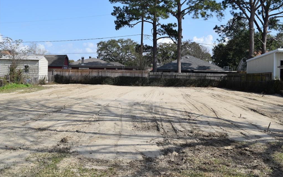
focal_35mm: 39
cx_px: 142
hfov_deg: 50.9
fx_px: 297
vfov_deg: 33.2
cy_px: 85
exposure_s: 1/400
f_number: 10
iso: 200
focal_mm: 25
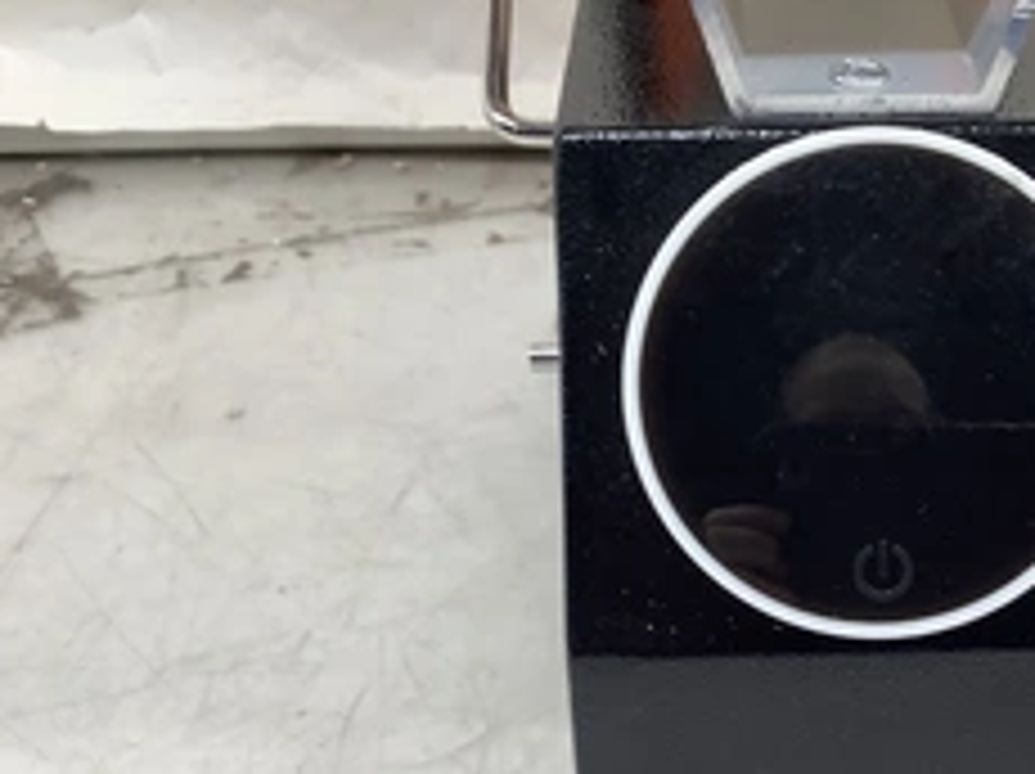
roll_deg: +0.1
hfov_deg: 34.6
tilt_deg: -36.6
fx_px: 1613
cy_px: 554
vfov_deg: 26.7
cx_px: 810
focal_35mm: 54
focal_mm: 3.3
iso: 50
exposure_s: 1/60
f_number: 2.4
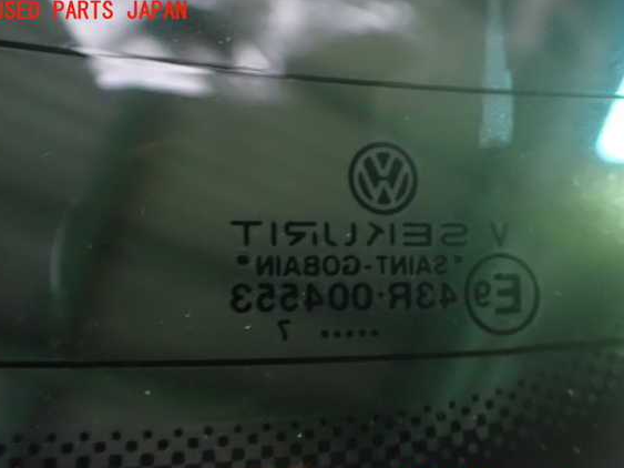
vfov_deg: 44.1
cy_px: 247
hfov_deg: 56.8
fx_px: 577
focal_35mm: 32
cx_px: 318
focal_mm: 5.4
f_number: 2.3
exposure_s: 1/15
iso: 1600
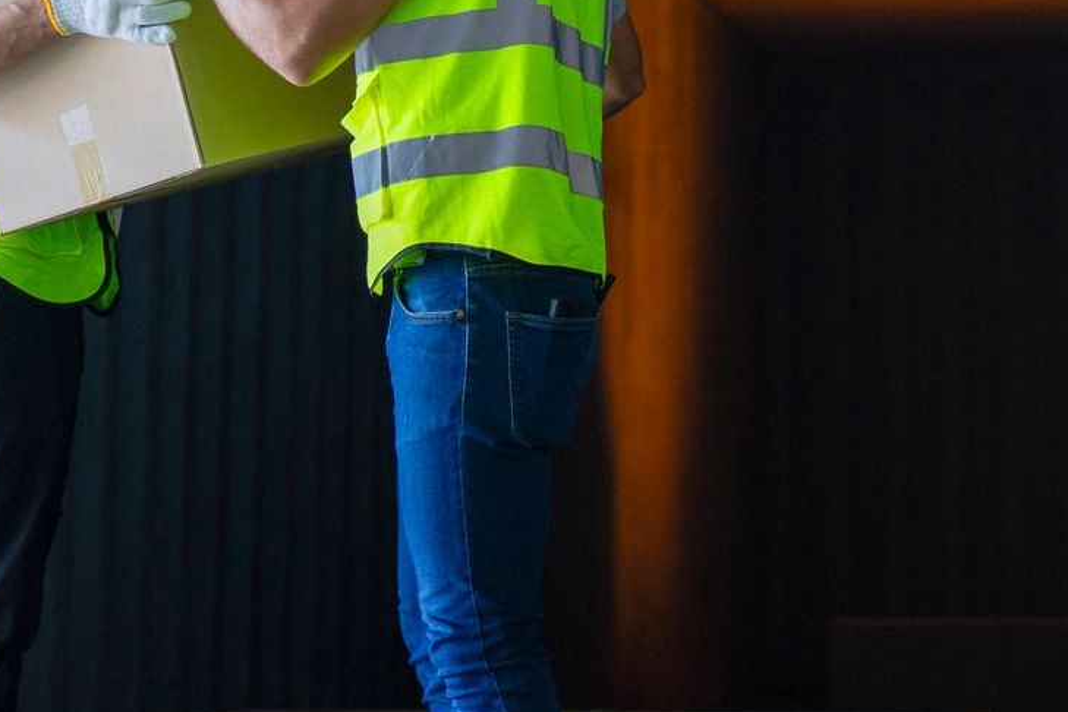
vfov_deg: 10.2
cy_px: -249
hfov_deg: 15.6
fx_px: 3886
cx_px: 831
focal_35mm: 131
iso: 400
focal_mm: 45
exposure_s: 1/320
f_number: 1.8
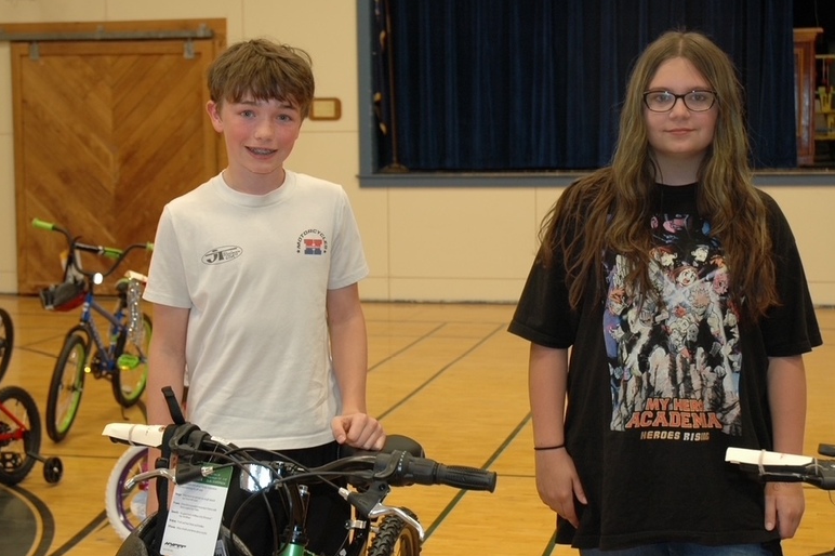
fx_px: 1430
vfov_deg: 22.0
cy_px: 264
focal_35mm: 62
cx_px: 430
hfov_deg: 32.6
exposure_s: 1/60
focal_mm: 31
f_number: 4
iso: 400
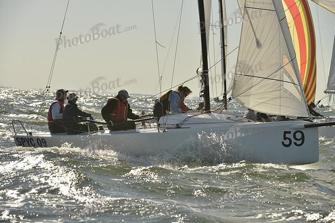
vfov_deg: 6.2
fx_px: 2065
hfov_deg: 9.3
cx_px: 167
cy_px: 111
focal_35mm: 222
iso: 280
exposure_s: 1/1250
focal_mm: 220
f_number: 9
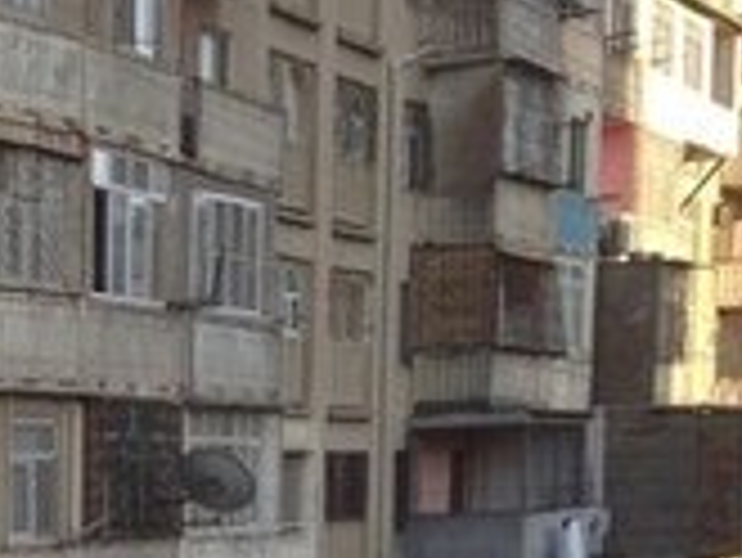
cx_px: -328
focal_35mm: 132
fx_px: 2832
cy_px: 1024
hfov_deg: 14.1
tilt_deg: -10.1
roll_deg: +3.0
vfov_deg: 10.5
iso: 50
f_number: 2.4
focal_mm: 4.12
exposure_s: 1/396
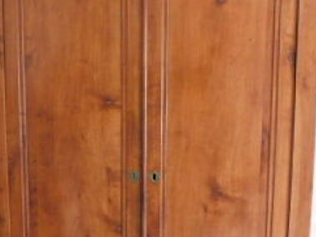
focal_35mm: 61
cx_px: 110
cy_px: 143
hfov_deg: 31.5
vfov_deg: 24.0
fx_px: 557
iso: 400
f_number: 3
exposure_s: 1/30
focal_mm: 4
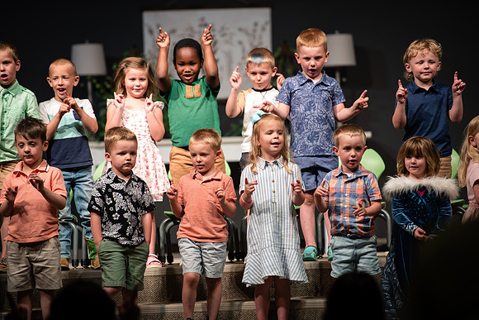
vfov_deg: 6.9
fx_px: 2662
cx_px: 240
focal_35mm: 200
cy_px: 160
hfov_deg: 10.3
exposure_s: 1/250
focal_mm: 200
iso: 640
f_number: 2.8
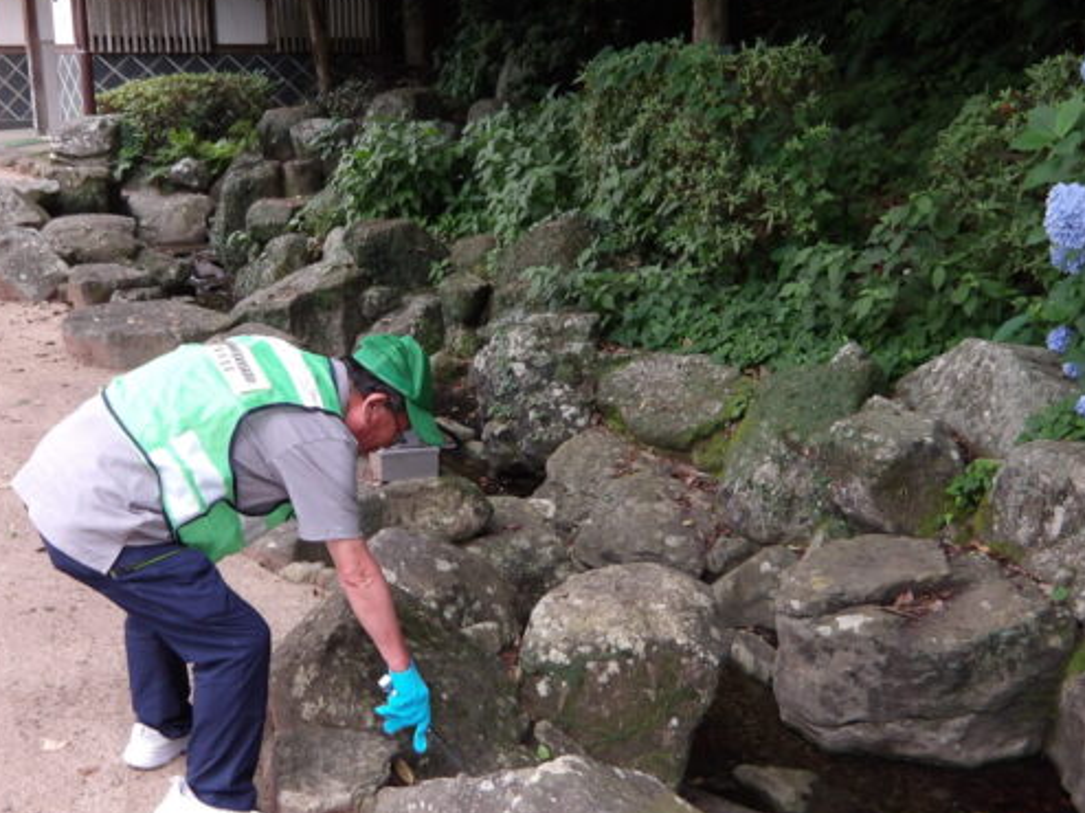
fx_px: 1316
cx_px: 532
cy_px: 459
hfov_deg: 44.8
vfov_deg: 34.3
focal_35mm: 42
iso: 100
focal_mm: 4.9
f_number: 3
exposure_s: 1/30
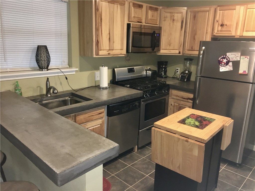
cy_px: 96
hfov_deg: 61.7
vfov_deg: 48.2
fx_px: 214
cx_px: 128
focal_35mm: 29
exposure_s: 1/16
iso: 160
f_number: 2.2
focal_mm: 4.15
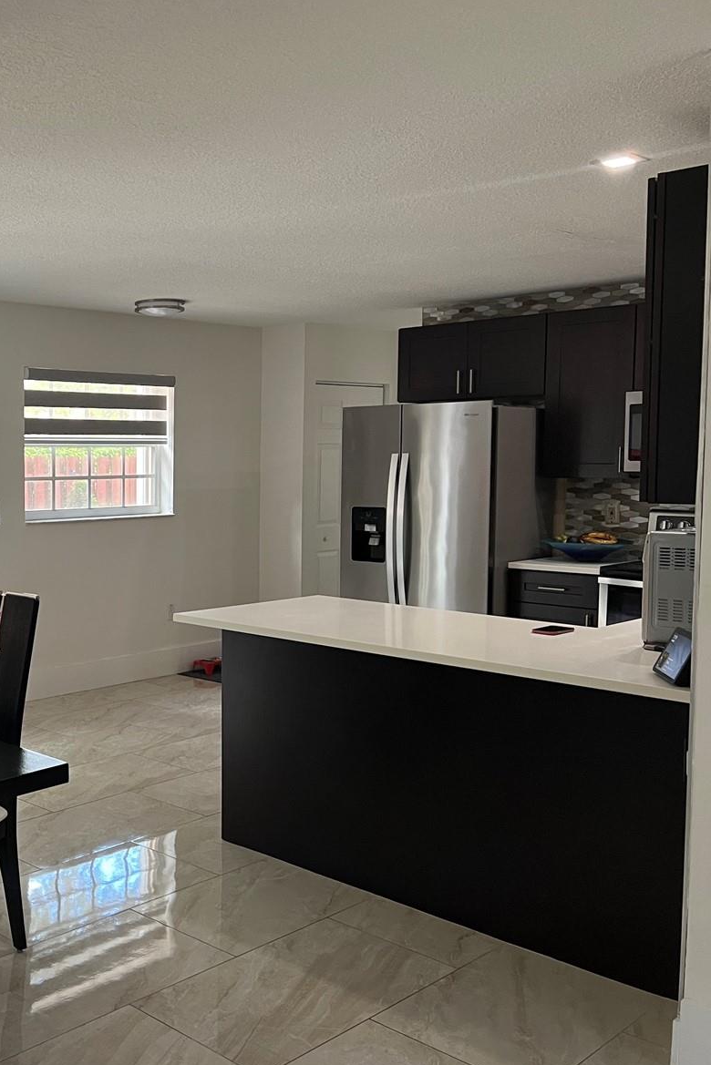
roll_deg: +0.5
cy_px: 530
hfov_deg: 33.4
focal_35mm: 37
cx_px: 26
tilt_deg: -3.7
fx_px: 1095
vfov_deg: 51.9
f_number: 1.5
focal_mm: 5.7
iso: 125
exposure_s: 1/60
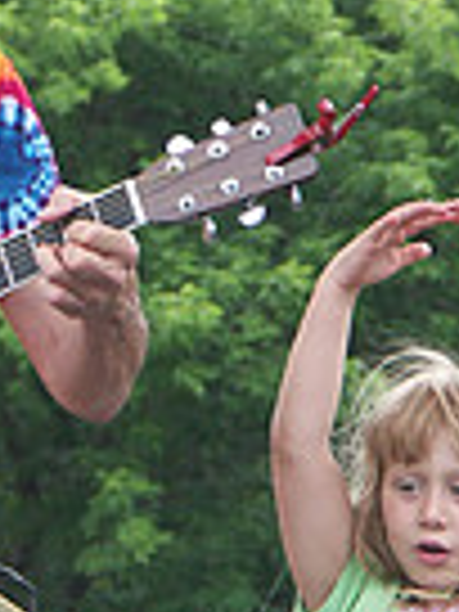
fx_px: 11722
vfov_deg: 3.0
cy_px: 252
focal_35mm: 663
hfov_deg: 2.2
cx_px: -162
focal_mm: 50.69
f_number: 5
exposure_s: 1/250
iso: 100
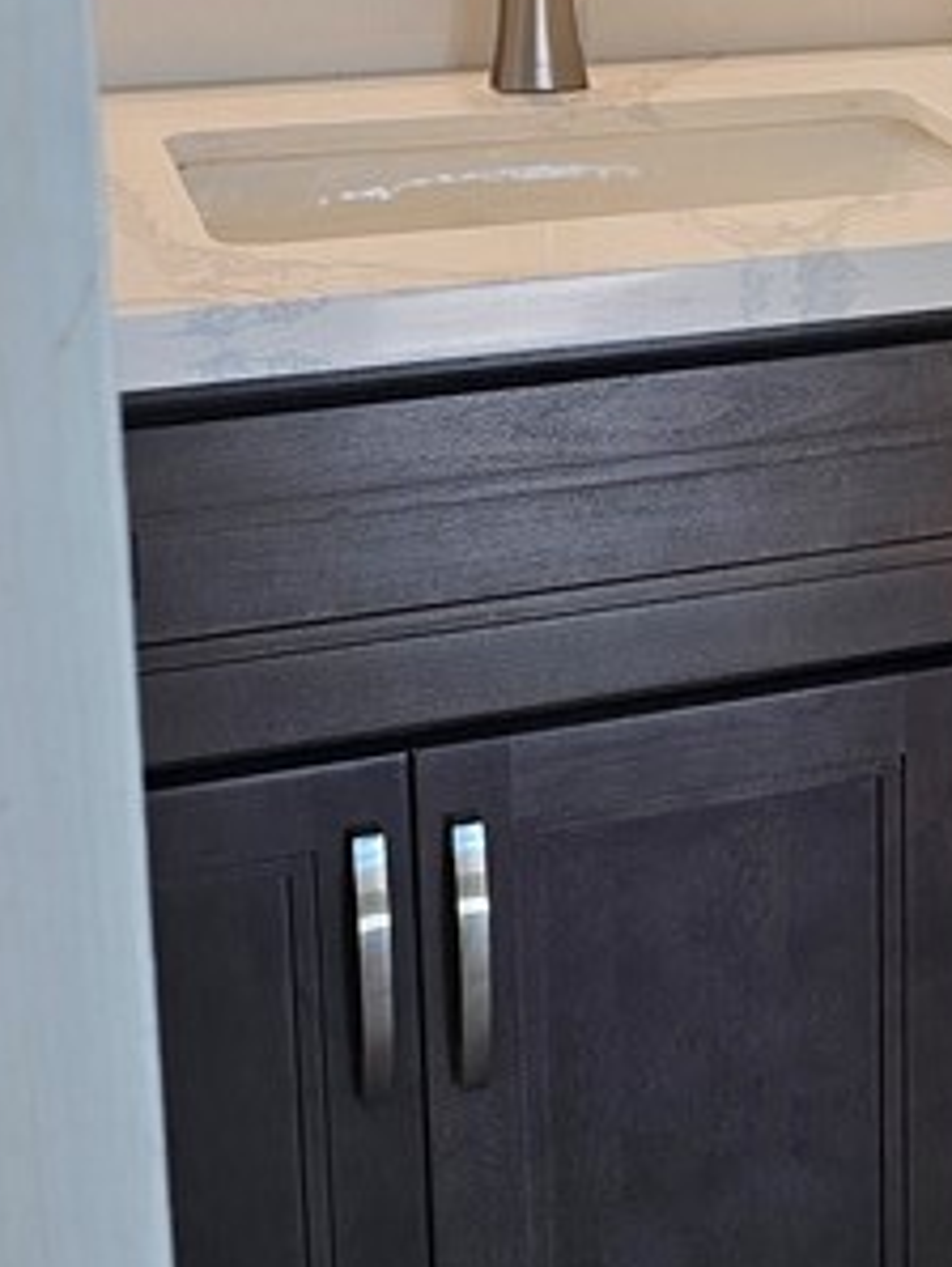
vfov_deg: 24.0
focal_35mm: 79
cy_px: 136
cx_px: 1284
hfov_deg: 17.4
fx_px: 2893
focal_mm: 6.3
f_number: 1.7
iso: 64
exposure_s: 1/120
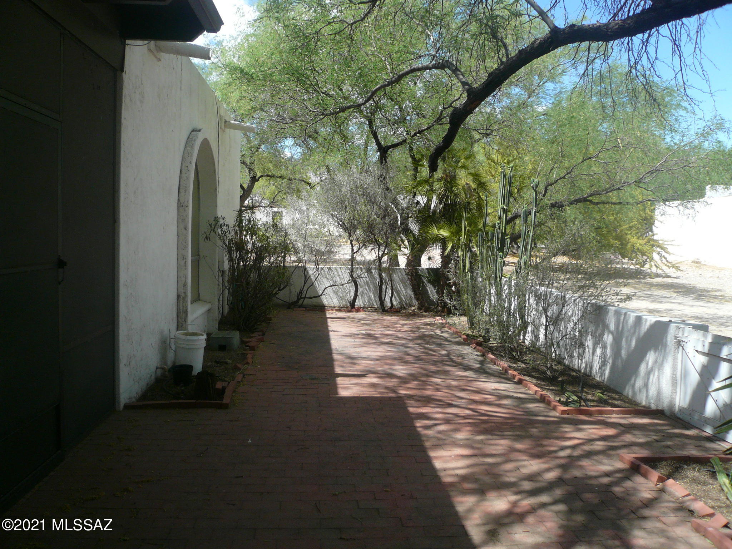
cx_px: 366
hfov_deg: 63.4
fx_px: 592
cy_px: 274
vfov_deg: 49.7
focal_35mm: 28
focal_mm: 4.6
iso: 100
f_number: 2.8
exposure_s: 1/500
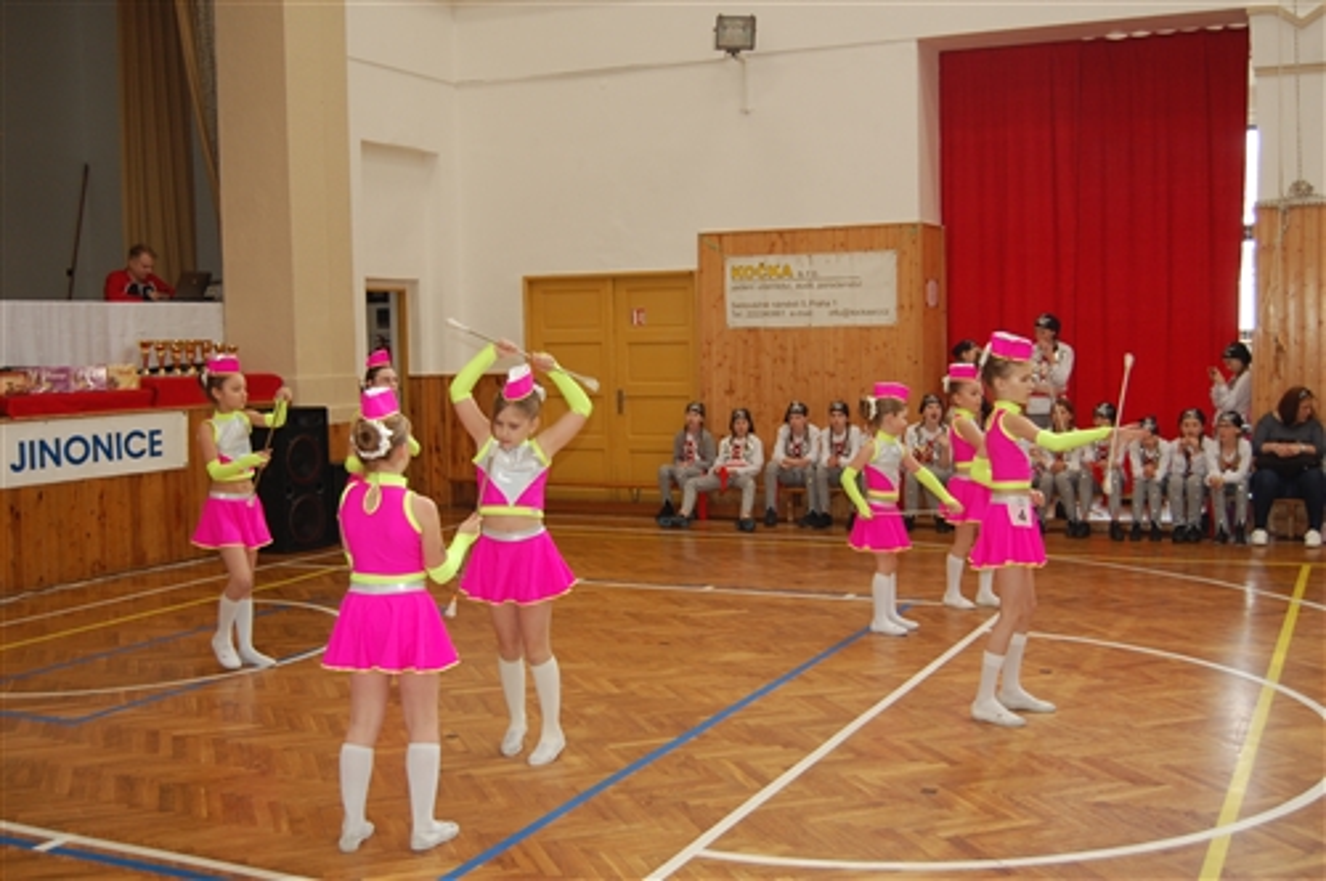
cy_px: 440
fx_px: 1435
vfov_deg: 34.1
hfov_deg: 49.6
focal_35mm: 39
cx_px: 663
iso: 400
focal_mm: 26
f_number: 4.2
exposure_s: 1/60
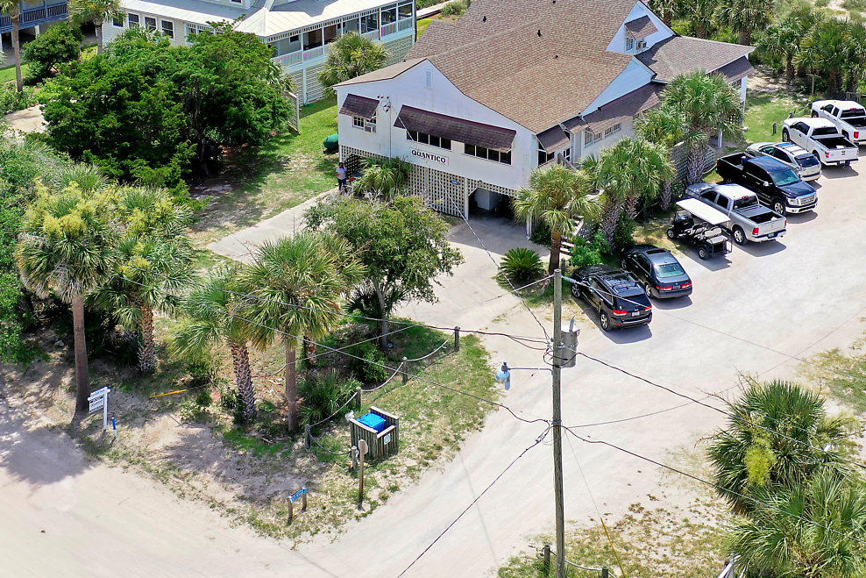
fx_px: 1227
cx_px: 510
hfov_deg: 38.8
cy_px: 54
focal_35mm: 51
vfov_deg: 25.6
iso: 100
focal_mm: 10.26
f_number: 3.2
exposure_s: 1/800
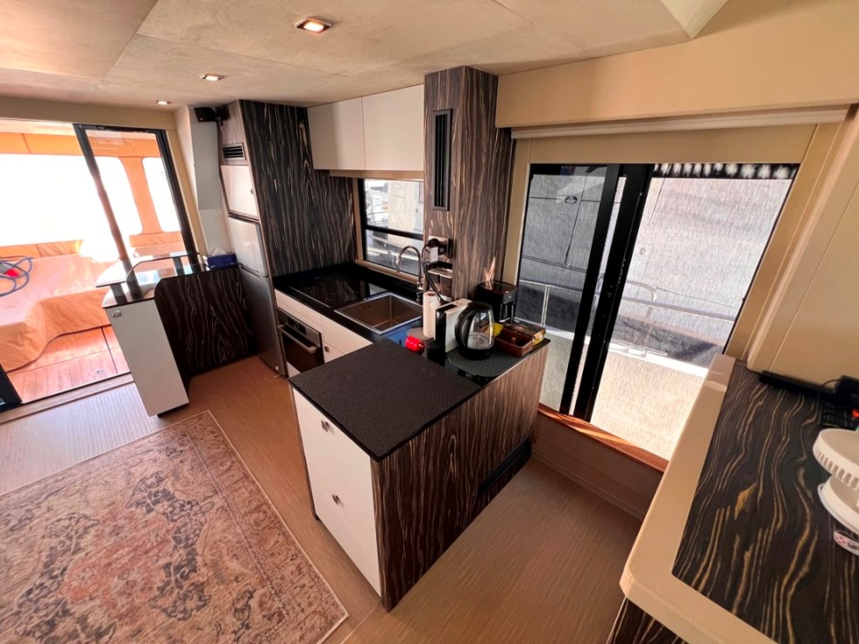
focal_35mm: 13
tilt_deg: -26.6
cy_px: 322
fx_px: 322
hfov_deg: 106.2
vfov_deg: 89.9
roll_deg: -2.4
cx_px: 430
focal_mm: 1.57
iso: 250
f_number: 1.8
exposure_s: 1/99
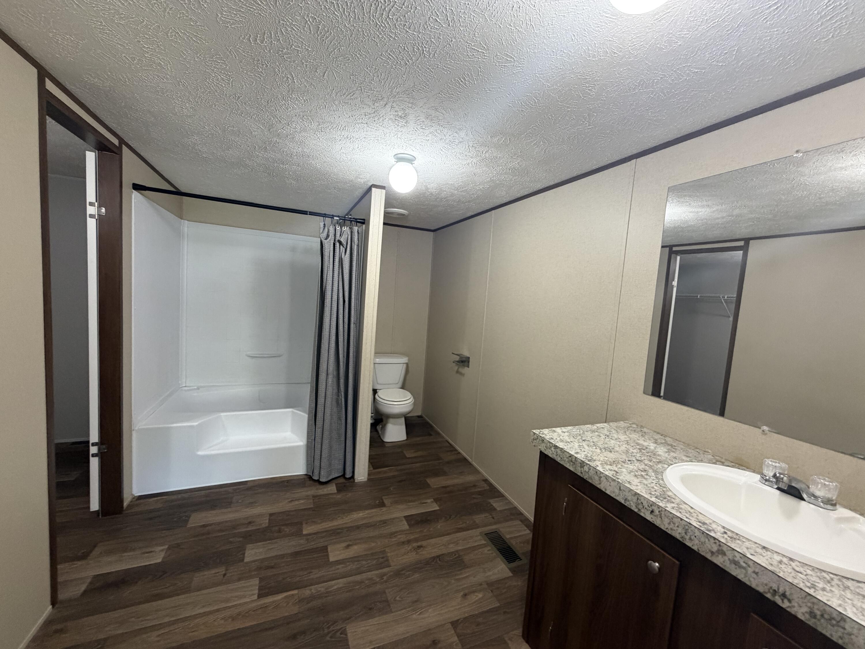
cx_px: 432
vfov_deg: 85.7
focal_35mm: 14
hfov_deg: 102.1
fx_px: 350
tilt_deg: -3.7
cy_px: 324
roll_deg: -2.7
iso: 320
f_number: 2.2
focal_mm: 2.22
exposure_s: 1/60
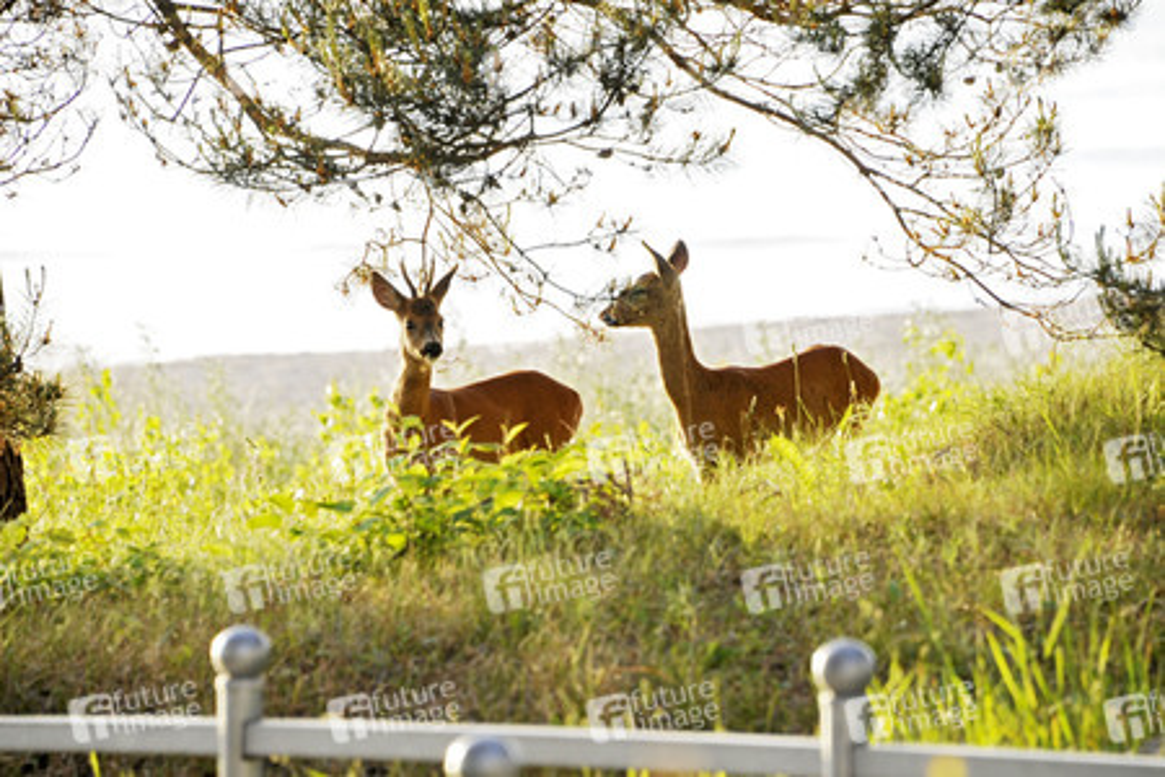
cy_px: 388
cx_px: 582
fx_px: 9708
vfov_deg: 4.6
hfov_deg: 6.9
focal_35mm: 300
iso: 500
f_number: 8
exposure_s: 1/250
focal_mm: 300
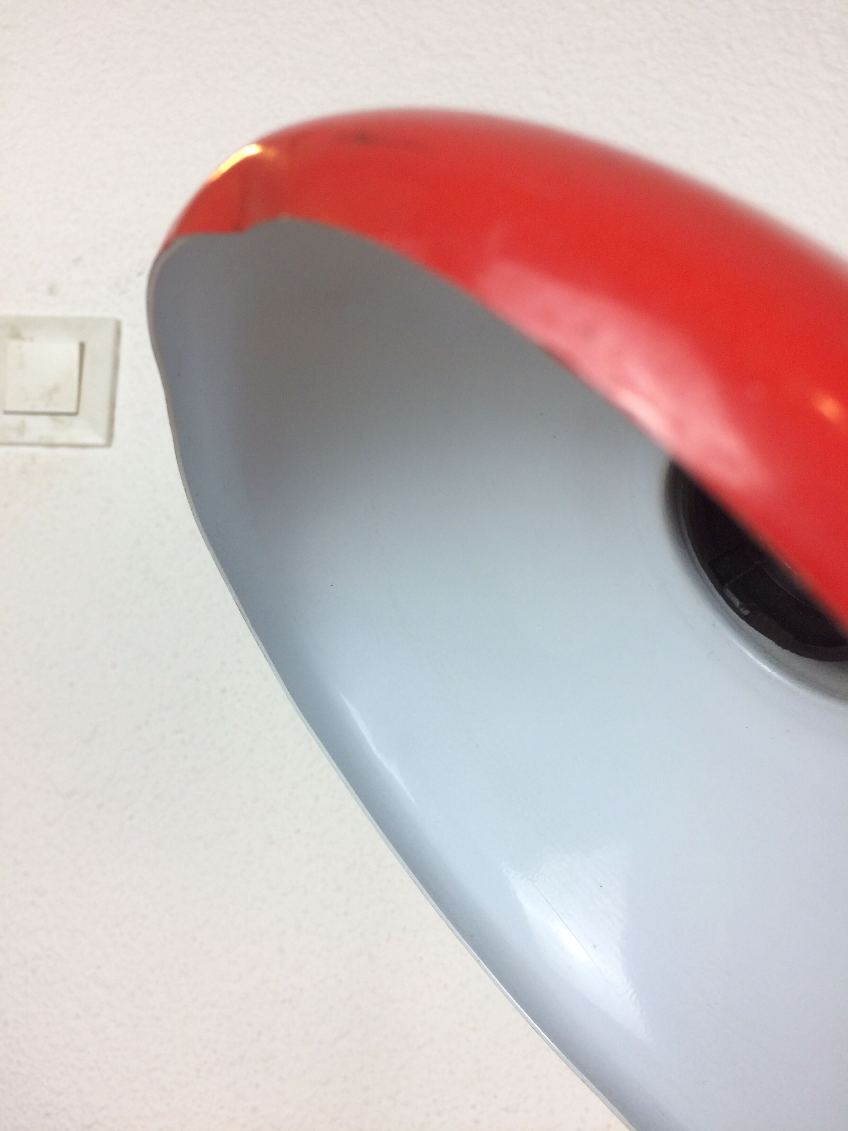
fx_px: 947
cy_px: 566
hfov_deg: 48.2
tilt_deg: +6.2
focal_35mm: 29
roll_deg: -1.4
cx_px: 424
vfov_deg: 61.7
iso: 64
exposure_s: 1/100
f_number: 2.2
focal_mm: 4.15
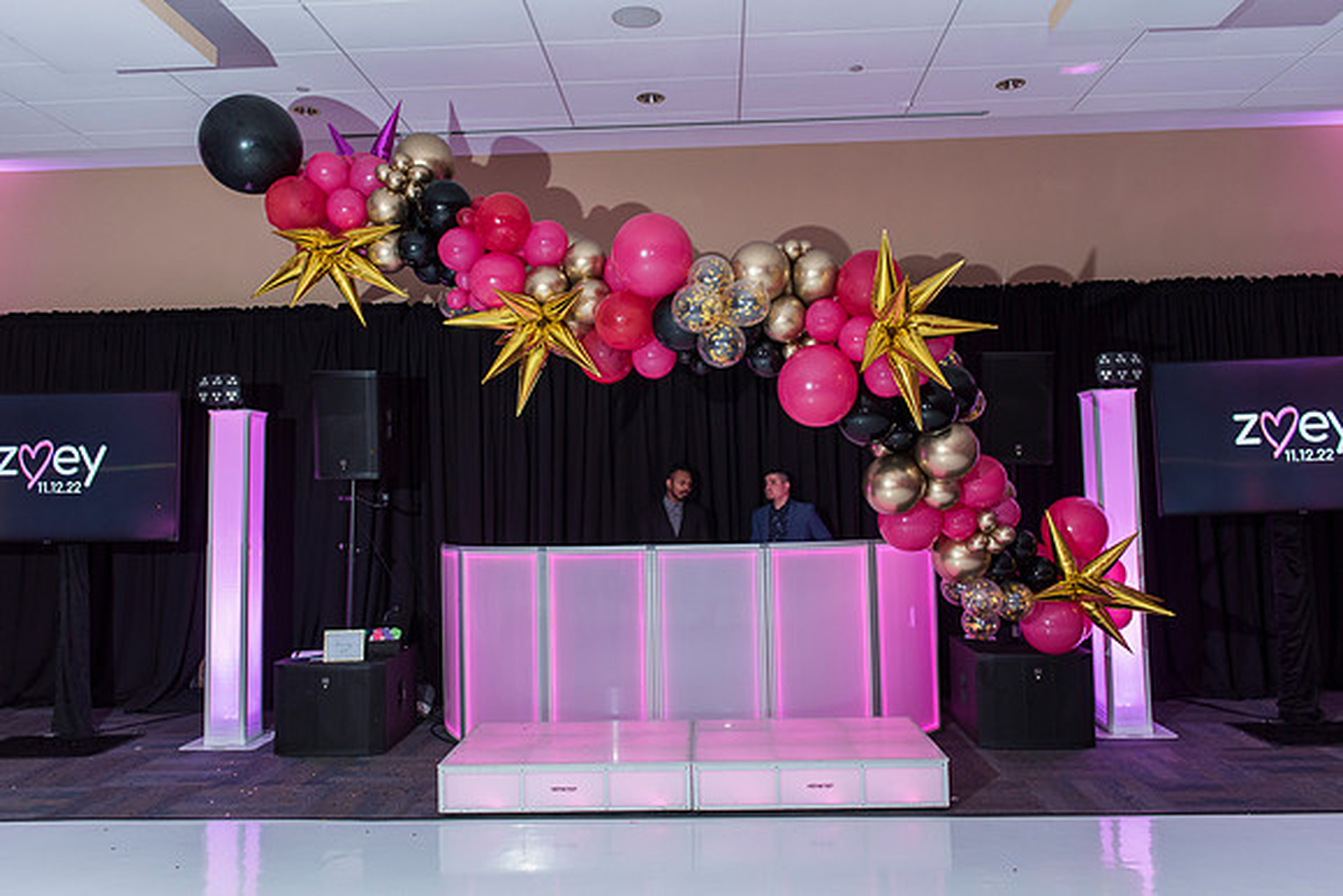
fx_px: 1032
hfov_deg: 66.1
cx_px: 676
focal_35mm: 28
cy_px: 426
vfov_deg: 46.9
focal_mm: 26
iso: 800
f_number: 3.5
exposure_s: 1/80
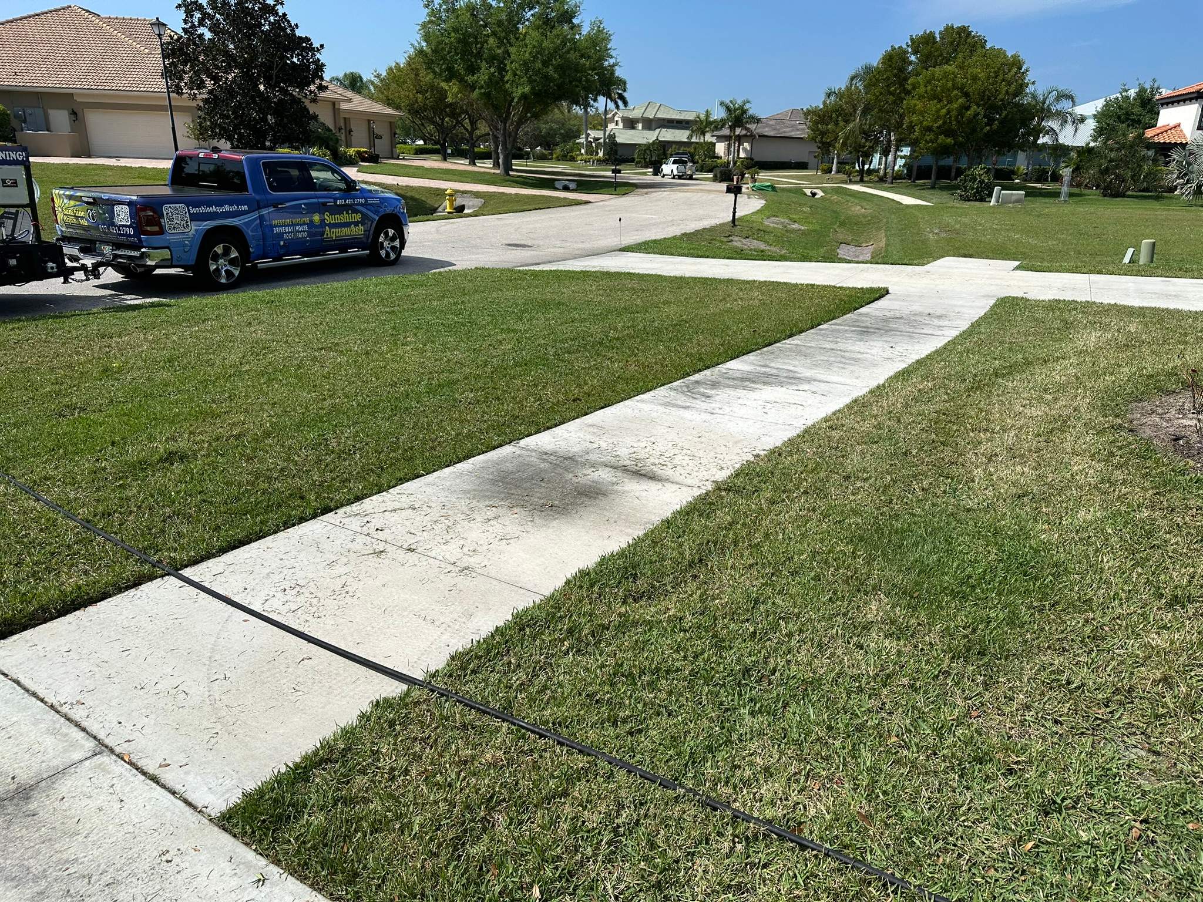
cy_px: 451
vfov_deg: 56.8
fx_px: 834
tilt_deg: -23.0
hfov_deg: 71.6
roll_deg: +3.8
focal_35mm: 24
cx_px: 602
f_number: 1.78
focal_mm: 6.86
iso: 80
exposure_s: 1/7576
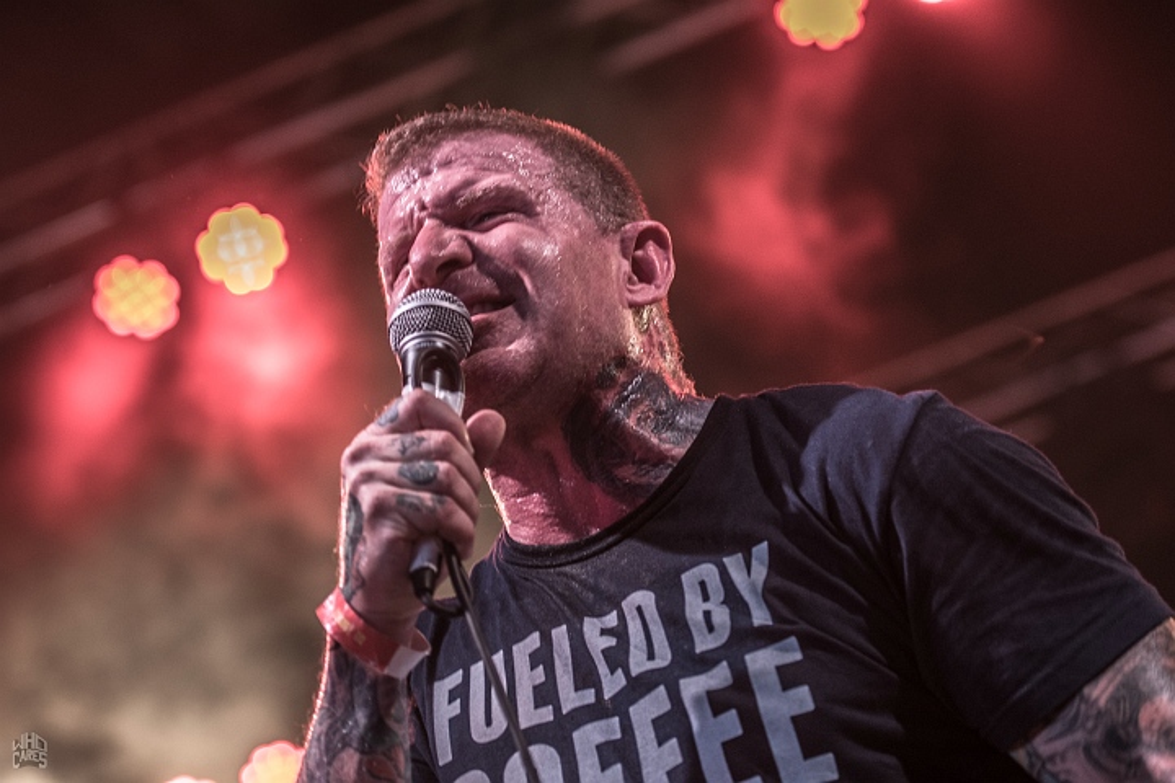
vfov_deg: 13.0
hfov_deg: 19.5
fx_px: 3427
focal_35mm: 105
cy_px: 392
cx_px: 588
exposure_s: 1/100
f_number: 2.8
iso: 640
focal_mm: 70
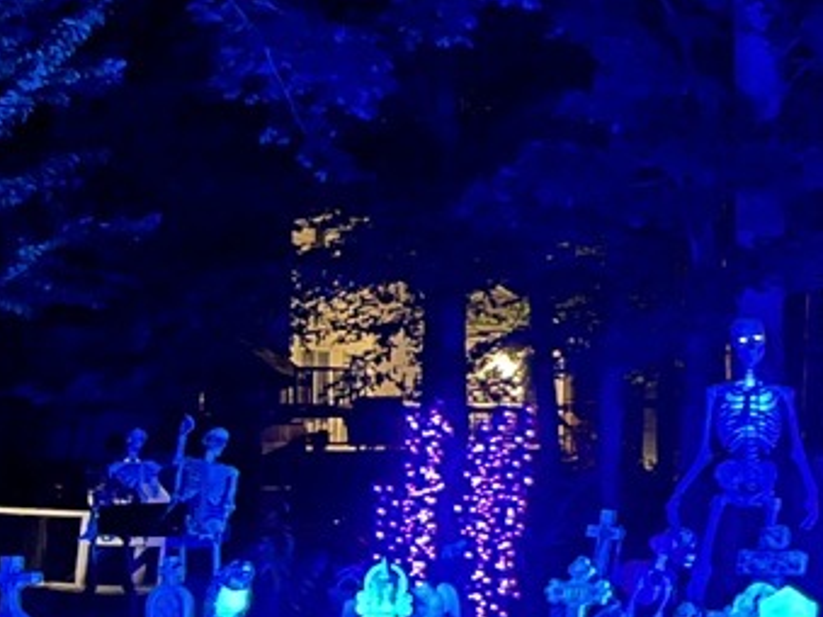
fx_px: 2733
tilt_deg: +2.1
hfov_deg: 14.0
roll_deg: +0.1
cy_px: 353
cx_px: 1731
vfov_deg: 12.9
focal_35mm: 115
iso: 800
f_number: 1.5
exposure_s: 1/5
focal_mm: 5.7
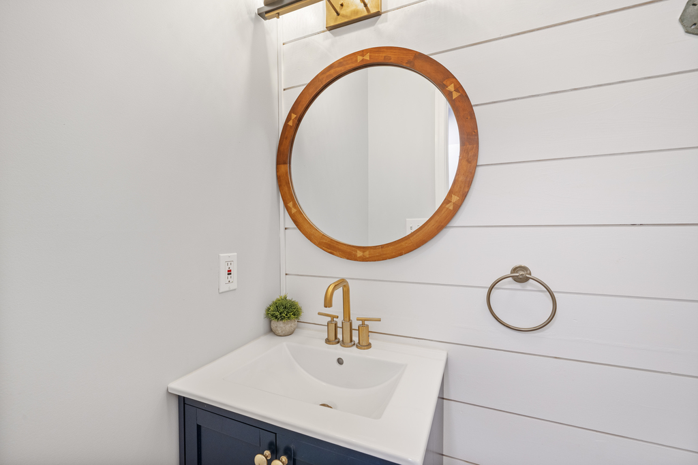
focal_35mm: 15
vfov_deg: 77.3
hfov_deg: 100.4
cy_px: 232
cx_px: 349
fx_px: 291
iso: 320
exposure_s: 1/8
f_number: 8
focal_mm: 15
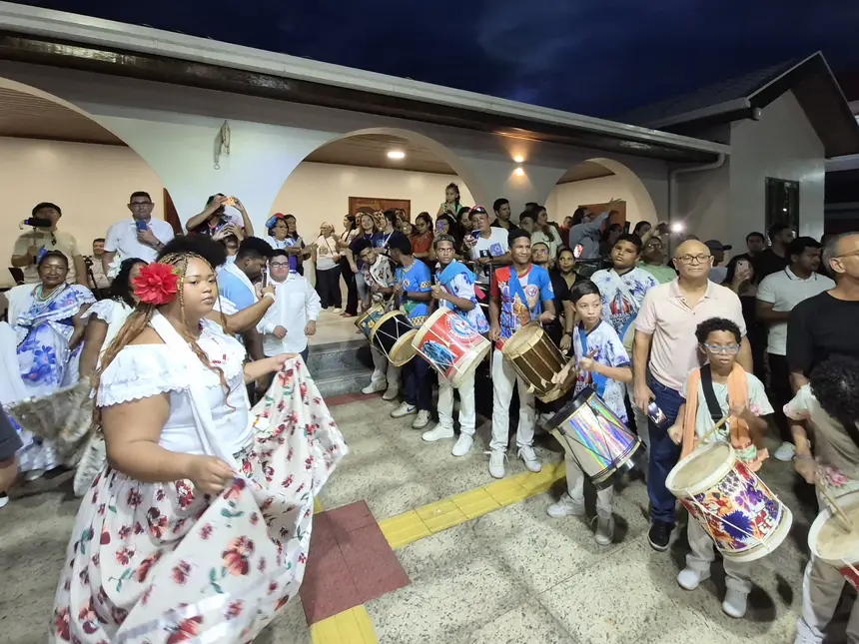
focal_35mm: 13
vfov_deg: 89.9
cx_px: 430
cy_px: 322
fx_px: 323
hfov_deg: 106.2
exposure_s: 1/60.2
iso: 200
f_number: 2.2
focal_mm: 1.74
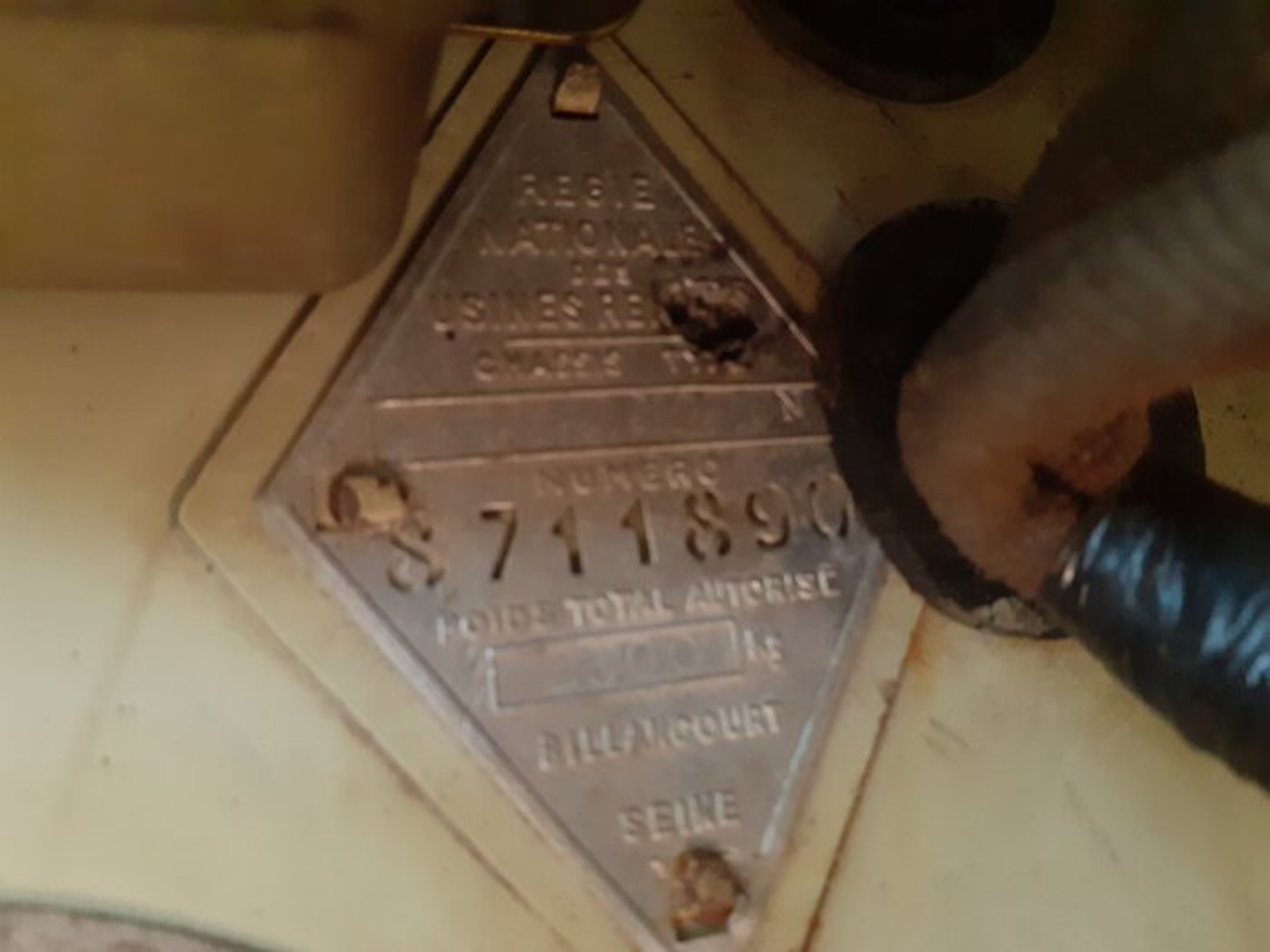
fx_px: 991
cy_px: 476
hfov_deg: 65.3
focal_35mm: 27
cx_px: 635
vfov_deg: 51.4
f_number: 1.9
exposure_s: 1/50
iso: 320
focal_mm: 3.6
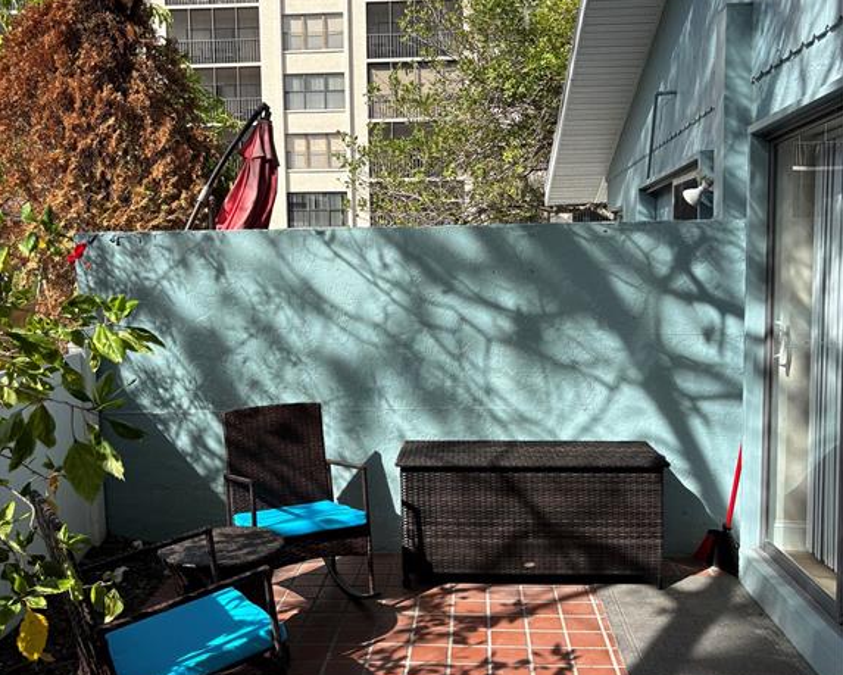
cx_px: 421
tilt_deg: -4.2
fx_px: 849
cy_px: 341
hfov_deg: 52.8
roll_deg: +1.0
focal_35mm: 34
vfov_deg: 43.4
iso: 50
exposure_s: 1/1695
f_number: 1.6
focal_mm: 5.96
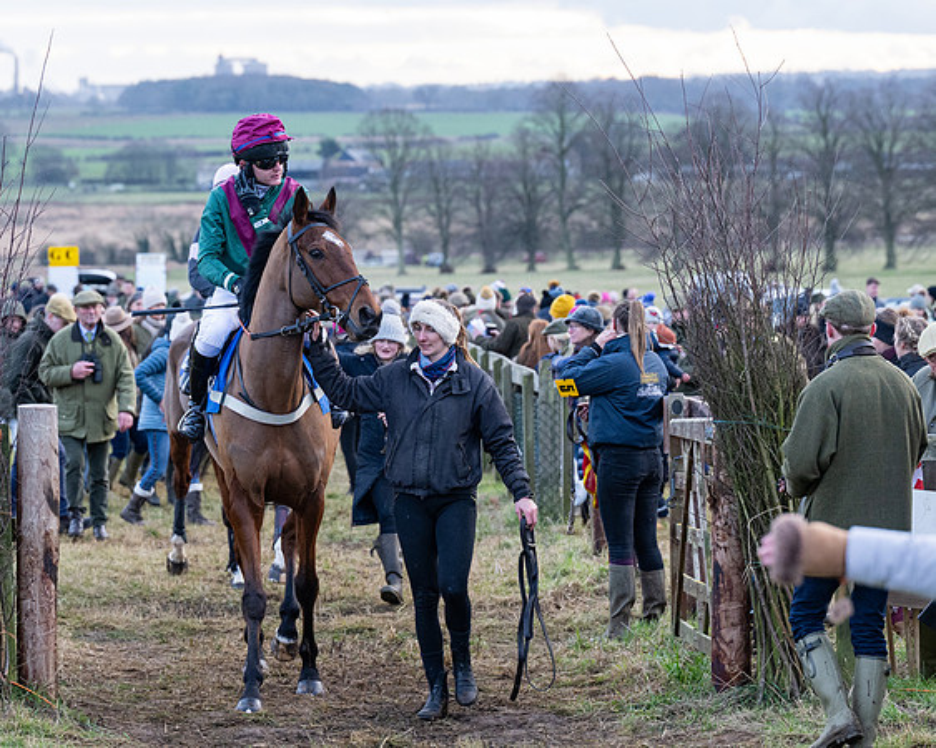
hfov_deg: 12.1
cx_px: 400
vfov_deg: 9.7
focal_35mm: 160
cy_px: 374
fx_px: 4431
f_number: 4
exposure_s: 1/400
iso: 1000
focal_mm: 95
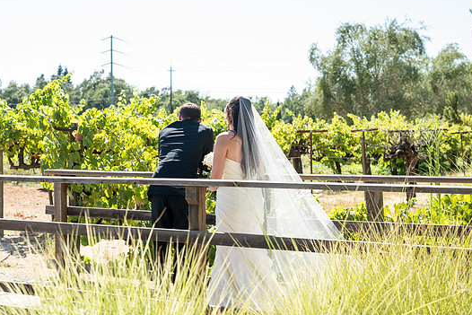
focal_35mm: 61
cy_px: 145
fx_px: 800
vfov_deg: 22.3
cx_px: 194
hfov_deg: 32.8
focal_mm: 49
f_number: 4
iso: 200
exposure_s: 1/500
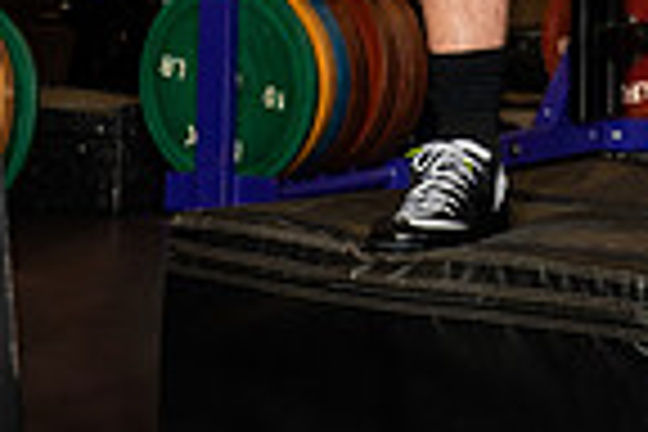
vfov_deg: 7.6
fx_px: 3096
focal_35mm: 172
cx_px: 526
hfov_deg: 11.9
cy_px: -526
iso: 500
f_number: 5.6
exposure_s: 1/250
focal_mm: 55
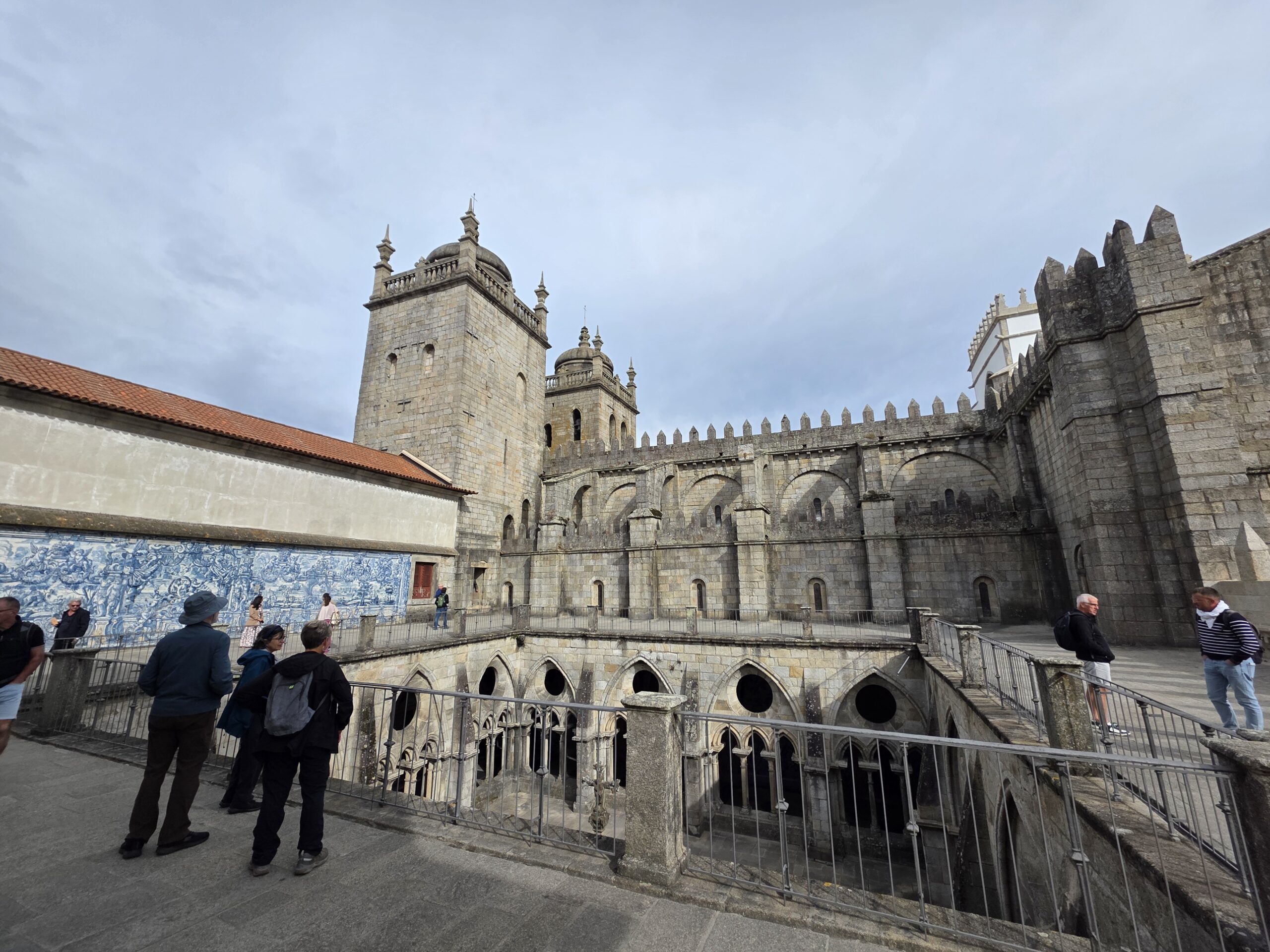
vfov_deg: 89.9
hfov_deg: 106.2
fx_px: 477
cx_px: 635
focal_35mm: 13
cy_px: 476
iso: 40
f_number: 1.9
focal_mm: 2.2
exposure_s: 1/2327
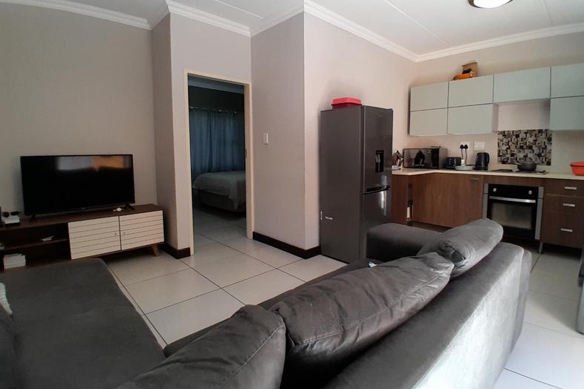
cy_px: 174
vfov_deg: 67.2
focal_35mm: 18
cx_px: 296
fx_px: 292
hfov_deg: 90.0
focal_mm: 1.46
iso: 100
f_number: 2.2
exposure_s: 1/50
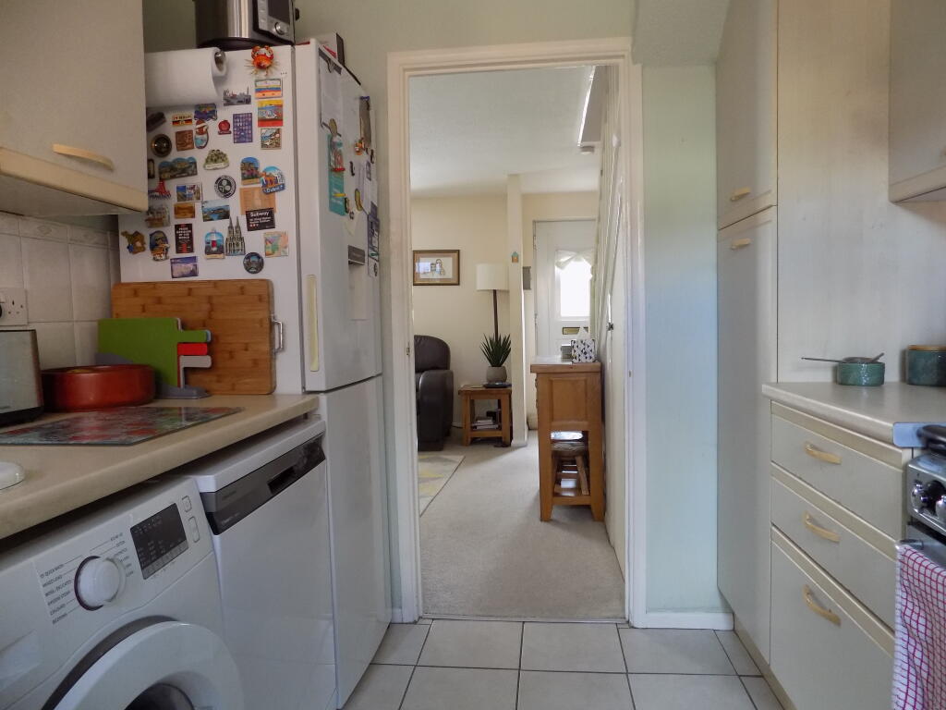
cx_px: 473
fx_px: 629
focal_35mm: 23
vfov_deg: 58.9
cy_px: 355
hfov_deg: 73.9
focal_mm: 4
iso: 200
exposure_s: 1/30
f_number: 3.1
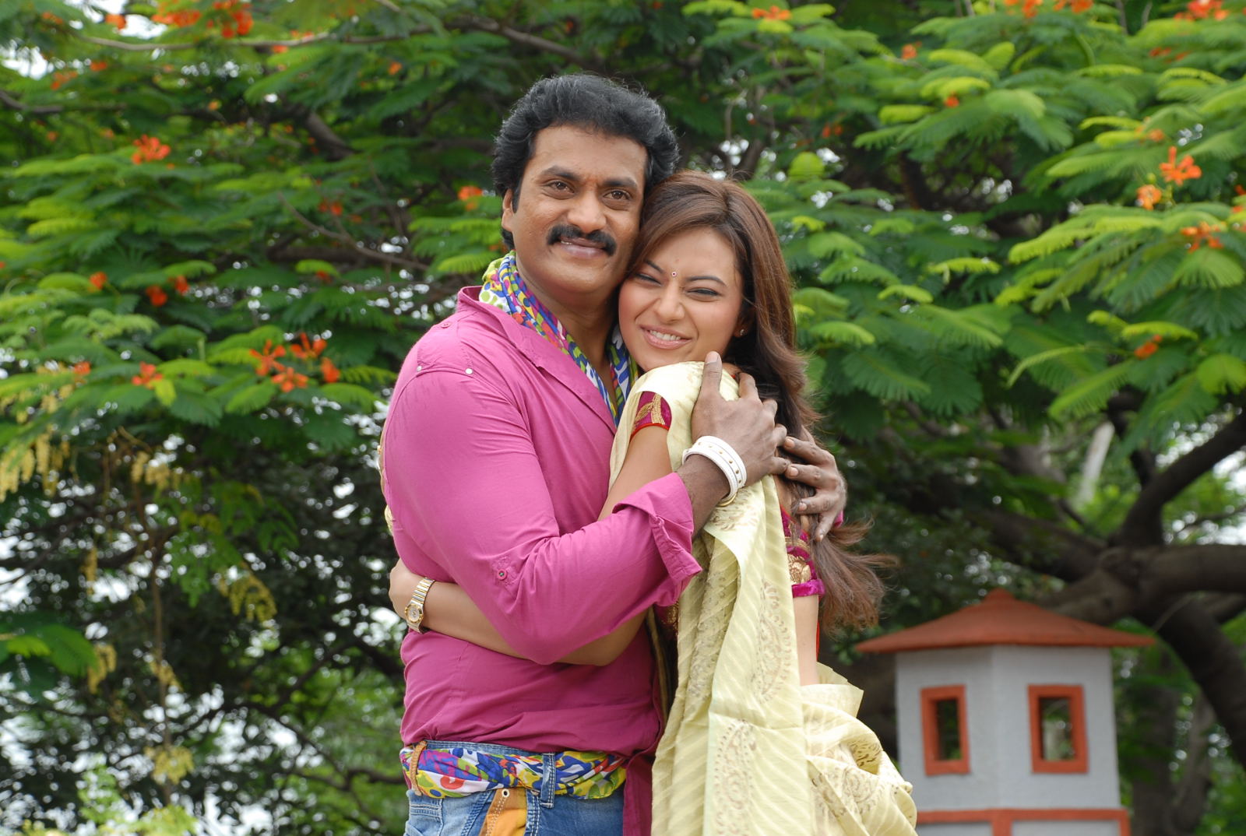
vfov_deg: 13.9
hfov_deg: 20.6
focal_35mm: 99
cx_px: 623
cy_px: 418
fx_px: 3433
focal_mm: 66
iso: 160
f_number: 6.3
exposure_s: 1/125
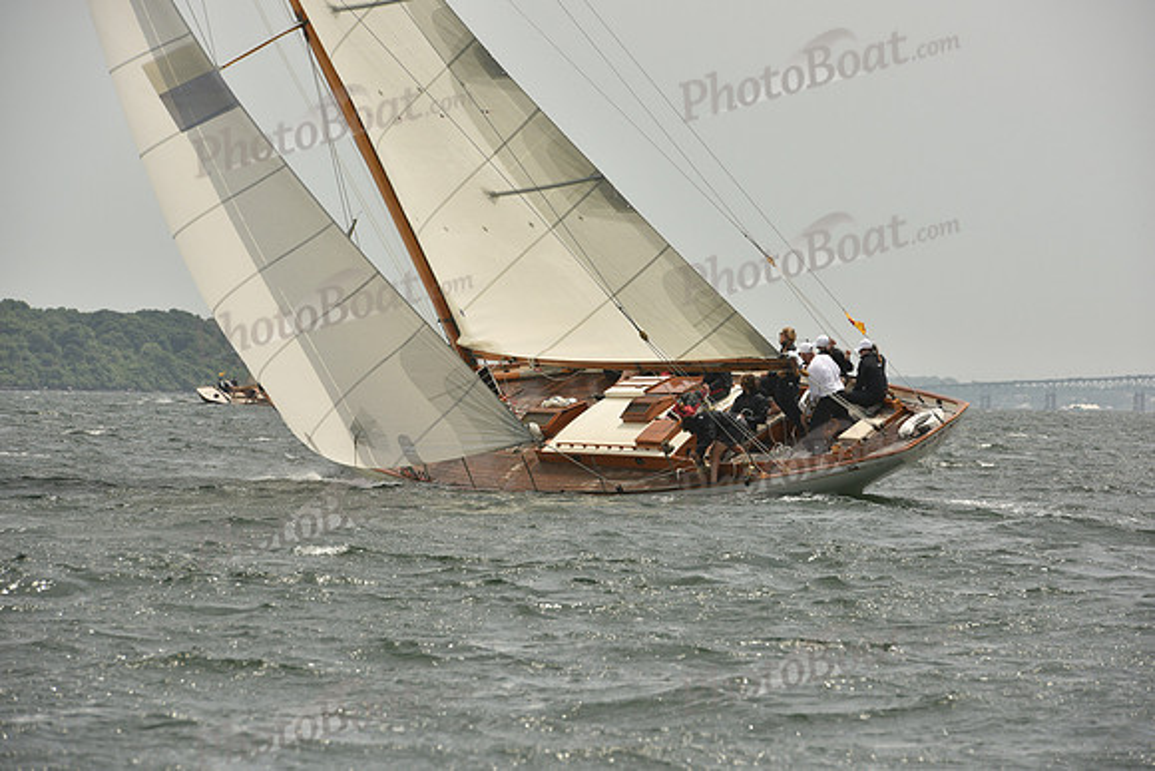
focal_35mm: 200
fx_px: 6418
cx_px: 578
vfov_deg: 6.9
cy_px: 386
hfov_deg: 10.3
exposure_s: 1/1600
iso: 400
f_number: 10
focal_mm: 200
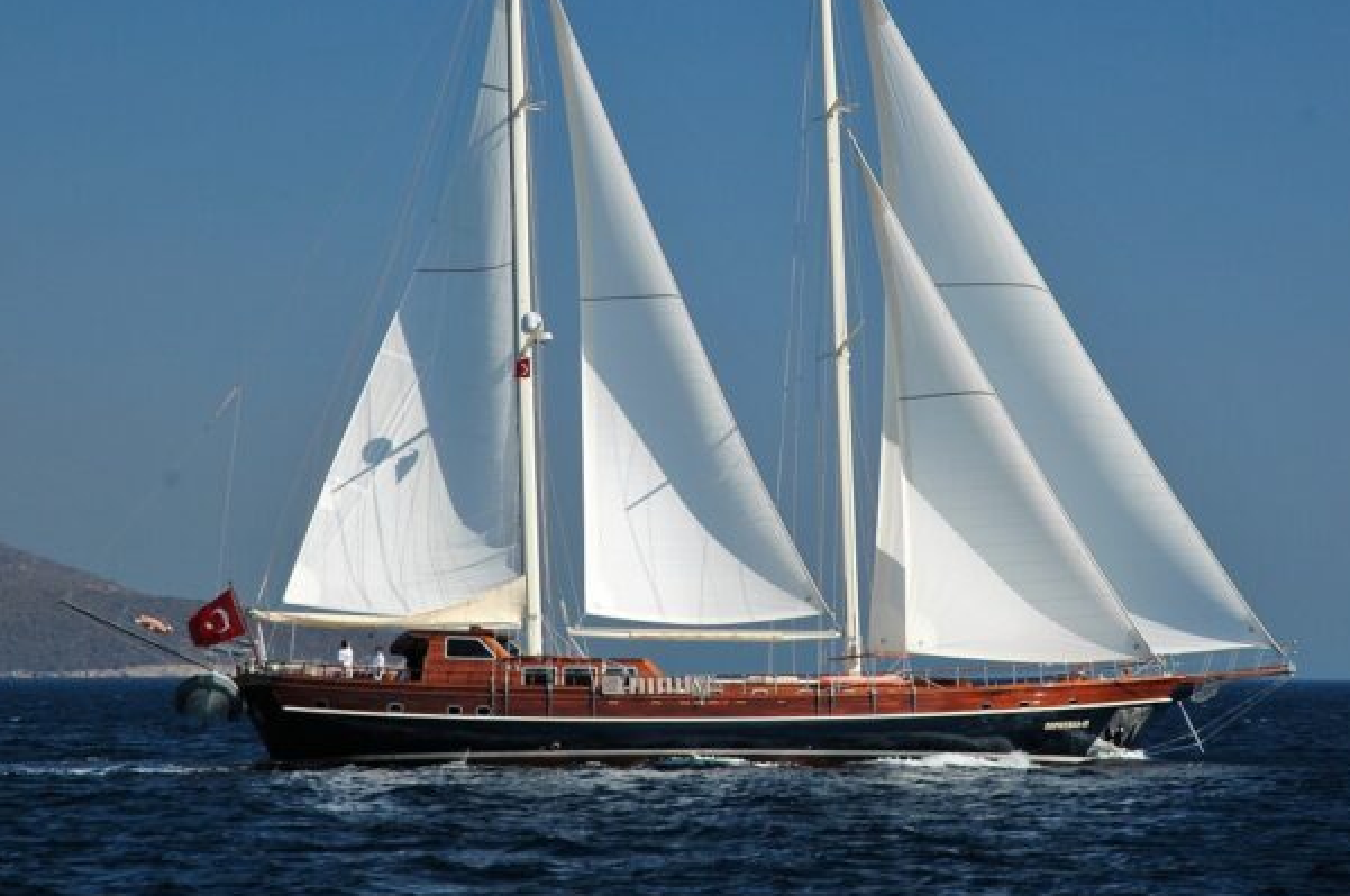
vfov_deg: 11.0
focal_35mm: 125
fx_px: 4668
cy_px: 346
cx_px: 809
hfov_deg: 16.4
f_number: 9
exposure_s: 1/320
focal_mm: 65
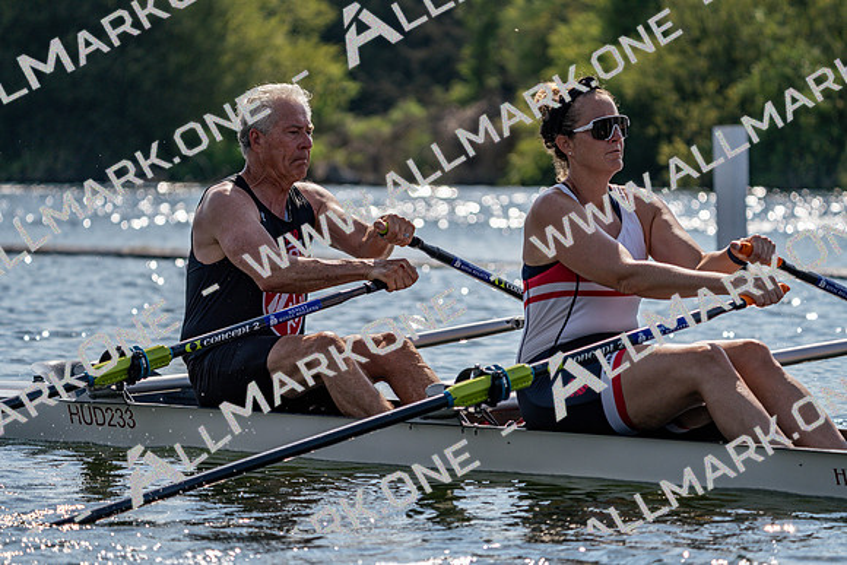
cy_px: 282
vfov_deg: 6.9
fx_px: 4706
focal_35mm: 200
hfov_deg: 10.3
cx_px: 424
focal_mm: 200
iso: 125
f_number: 5.6
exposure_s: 1/1600
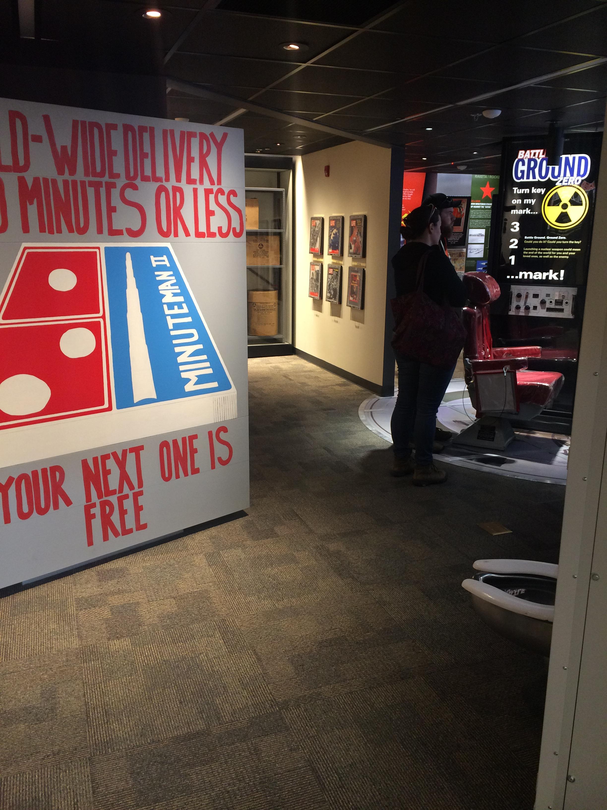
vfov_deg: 61.7
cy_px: 405
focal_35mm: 29
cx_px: 304
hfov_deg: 48.2
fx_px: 678
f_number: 2.2
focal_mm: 4.15
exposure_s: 1/30
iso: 125
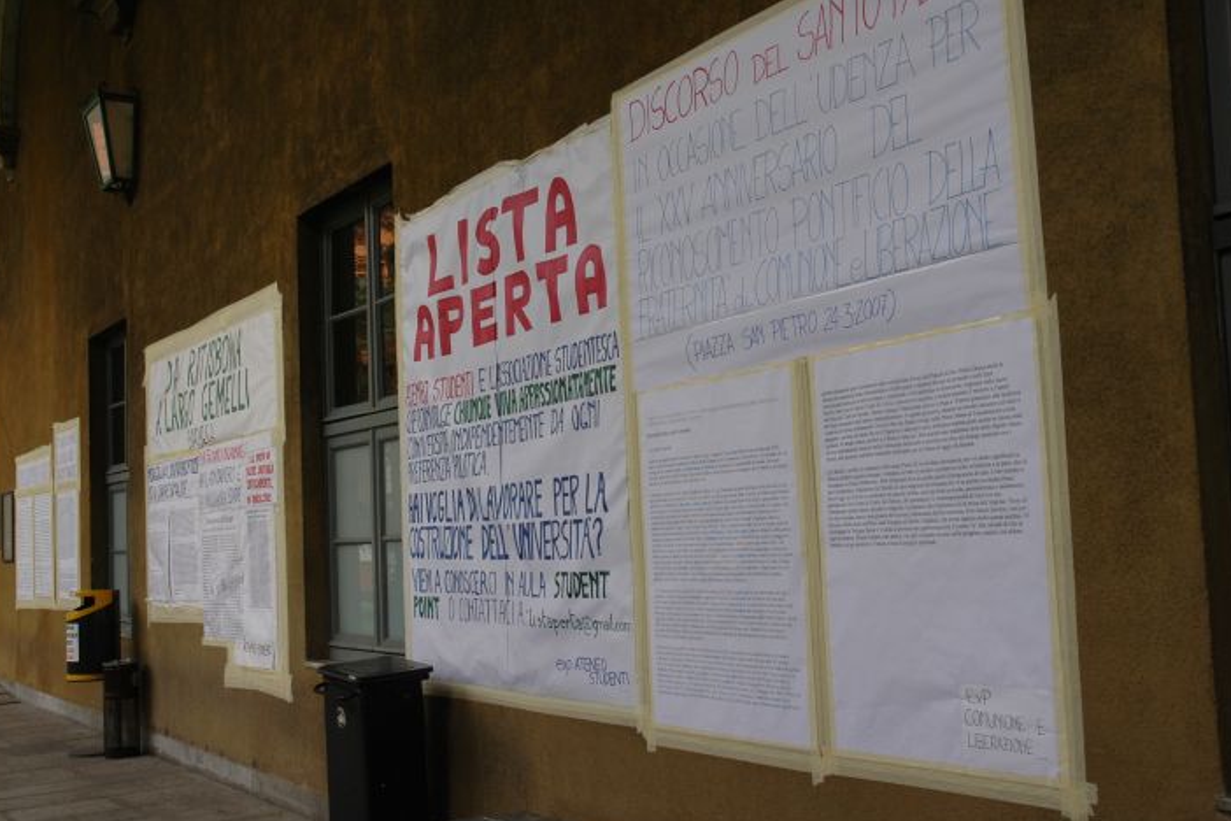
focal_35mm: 39
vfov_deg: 34.6
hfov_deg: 50.1
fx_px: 1317
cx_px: 611
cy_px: 418
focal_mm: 25
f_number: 7.1
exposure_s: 1/80
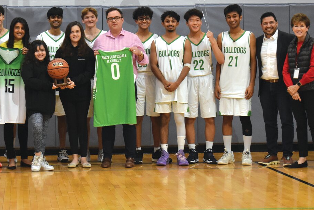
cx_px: 94
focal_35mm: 113
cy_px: 80
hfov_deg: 18.0
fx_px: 986
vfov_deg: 12.1
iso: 3200
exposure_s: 1/250
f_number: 5.3
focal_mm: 46
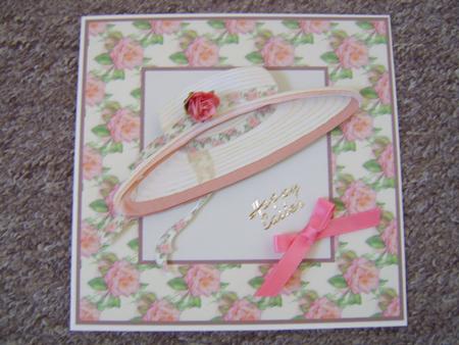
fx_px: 411
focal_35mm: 31
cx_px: 230
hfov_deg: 58.3
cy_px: 172
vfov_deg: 45.5
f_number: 2.7
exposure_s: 1/7
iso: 71
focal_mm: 8.13
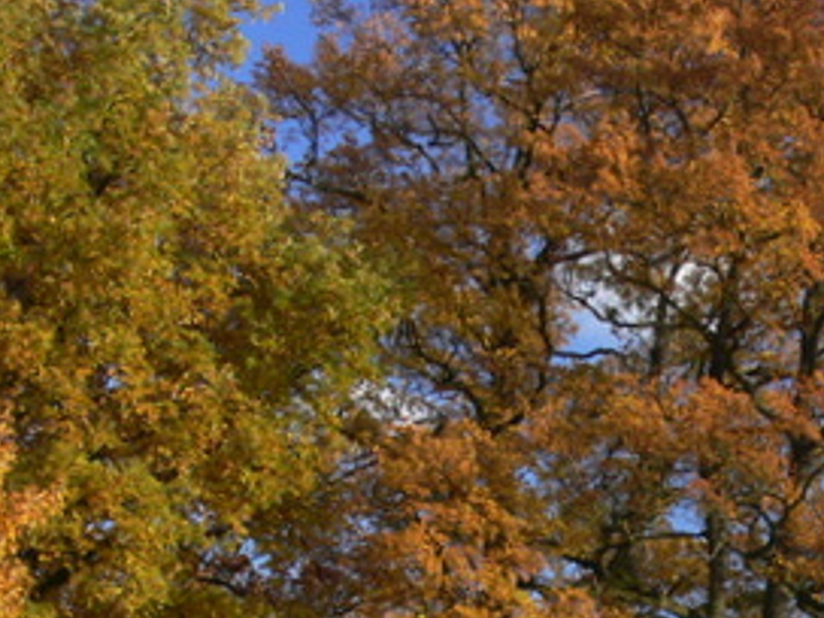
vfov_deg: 14.3
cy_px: 576
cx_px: 930
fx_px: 2428
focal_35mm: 102
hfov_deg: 18.5
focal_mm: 7.4
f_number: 3.2
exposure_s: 1/160
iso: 80
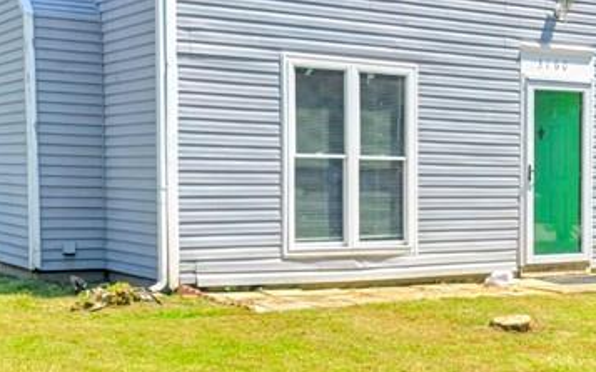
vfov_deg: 18.6
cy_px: 239
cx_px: 529
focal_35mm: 70
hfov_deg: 28.3
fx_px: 1137
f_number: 1.7
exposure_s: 1/3768
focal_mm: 6.3
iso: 80
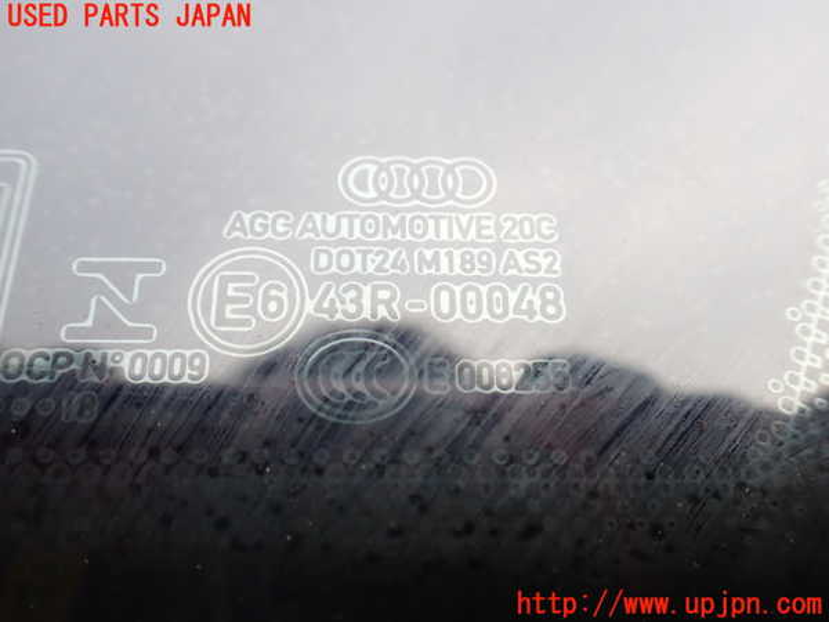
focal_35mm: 30
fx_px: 718
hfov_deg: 60.0
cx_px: 414
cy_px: 311
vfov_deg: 46.8
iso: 125
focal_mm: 5.4
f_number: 2.3
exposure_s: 1/125
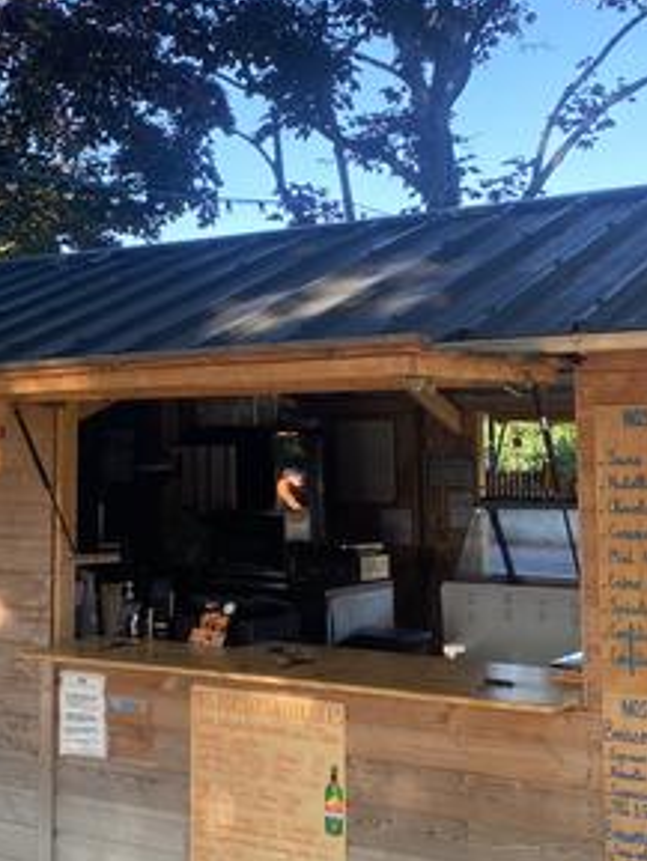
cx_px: 185
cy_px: 331
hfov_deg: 26.8
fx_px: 1345
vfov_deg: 35.4
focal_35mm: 54
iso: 32
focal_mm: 4.25
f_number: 1.8
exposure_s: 1/256
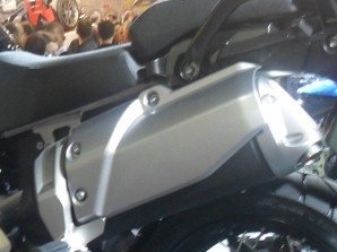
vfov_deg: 15.7
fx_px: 914
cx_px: 45
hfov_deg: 20.5
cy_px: 173
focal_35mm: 94
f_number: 2.8
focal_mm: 6.2
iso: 200
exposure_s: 1/15
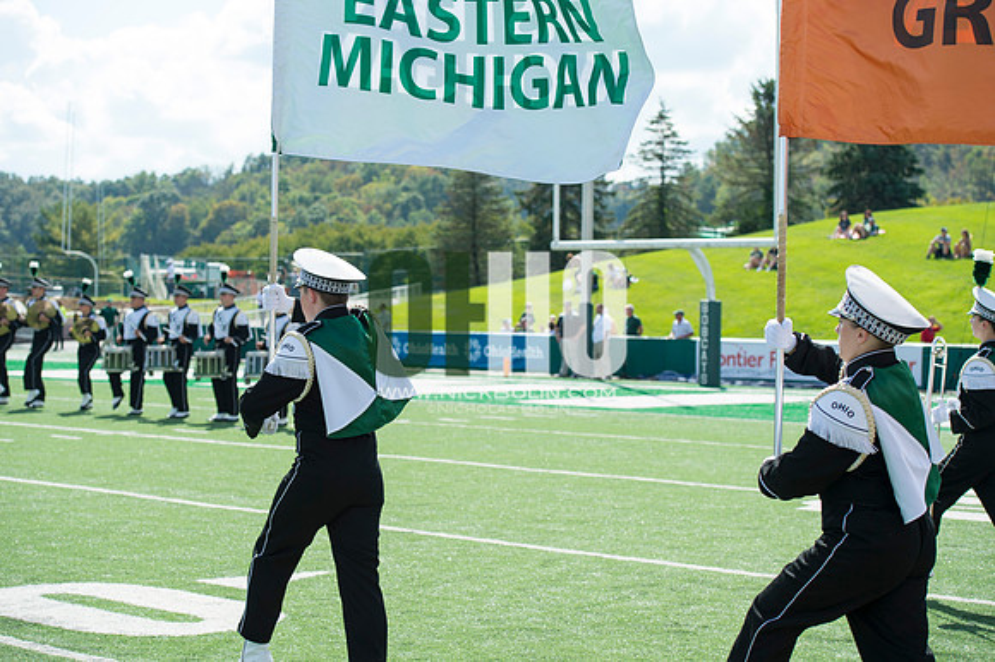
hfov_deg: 28.9
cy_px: 331
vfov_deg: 19.4
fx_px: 1934
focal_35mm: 70
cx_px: 498
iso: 200
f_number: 4.5
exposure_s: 1/1000
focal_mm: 70
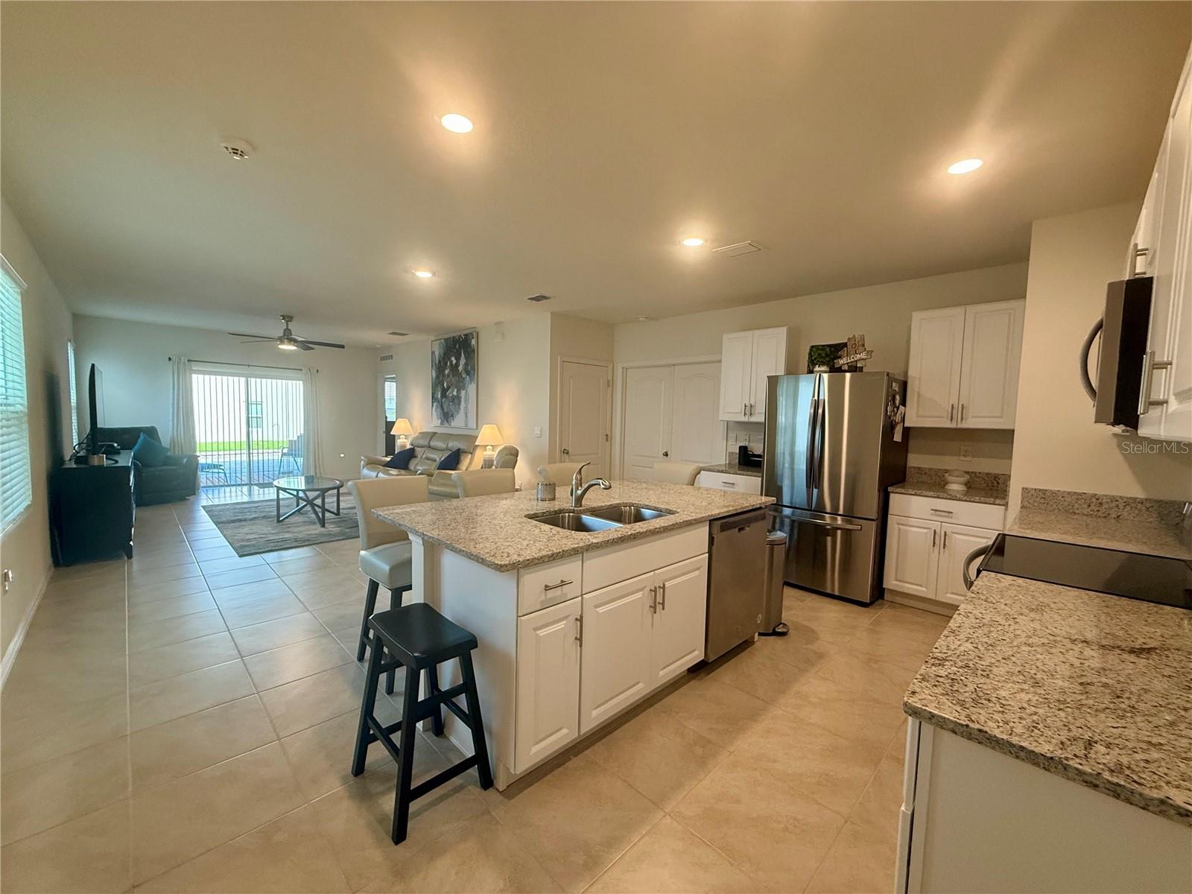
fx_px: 482
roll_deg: -1.4
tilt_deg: -3.6
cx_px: 596
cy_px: 447
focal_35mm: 14
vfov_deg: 85.7
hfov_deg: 102.1
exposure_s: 1/120
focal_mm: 2.22
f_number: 2.2
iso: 250
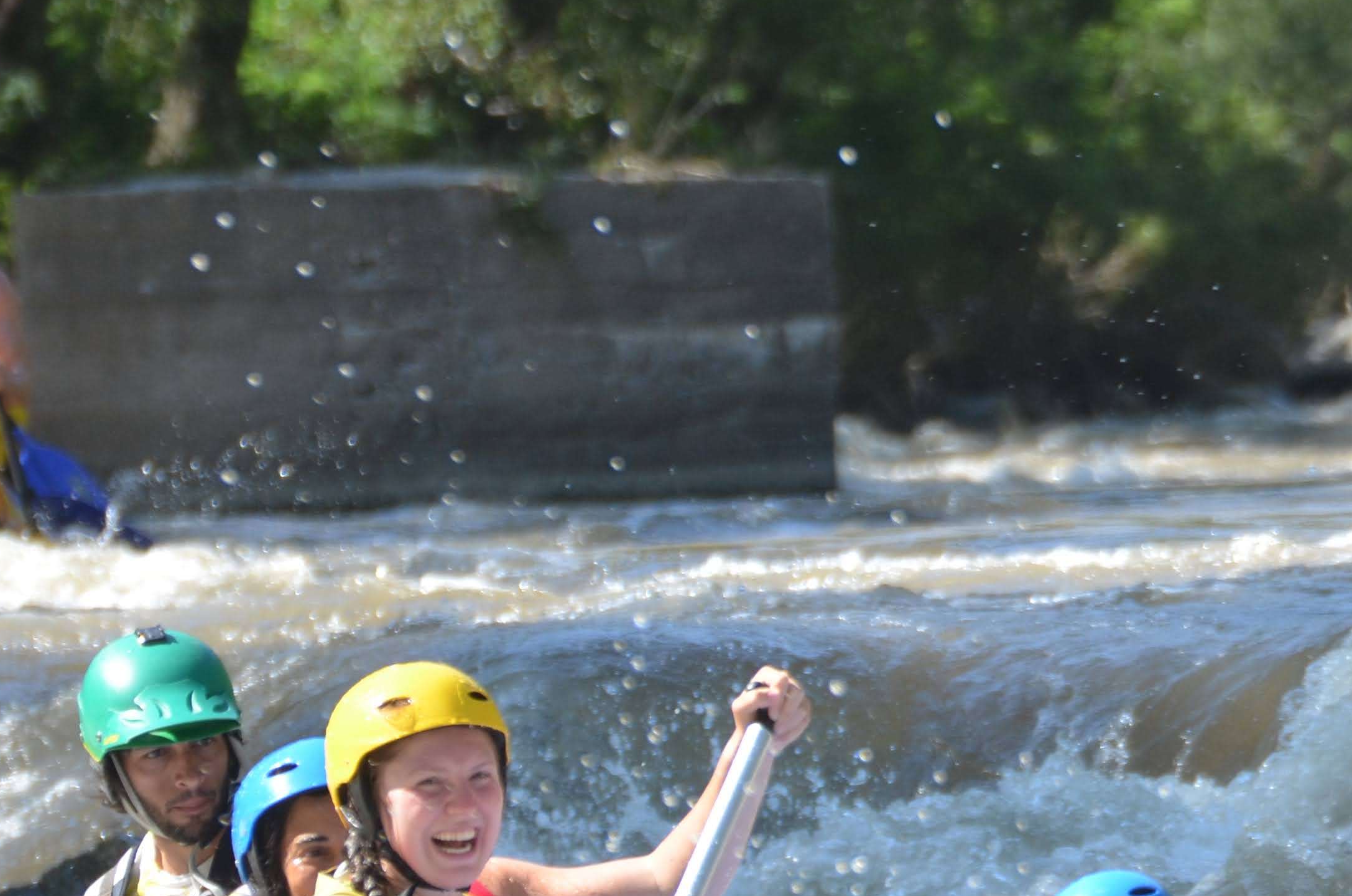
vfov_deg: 2.2
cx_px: 1374
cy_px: 1009
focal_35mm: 629
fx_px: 23579
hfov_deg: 3.3
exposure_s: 1/500
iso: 250
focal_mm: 185
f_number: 5.6
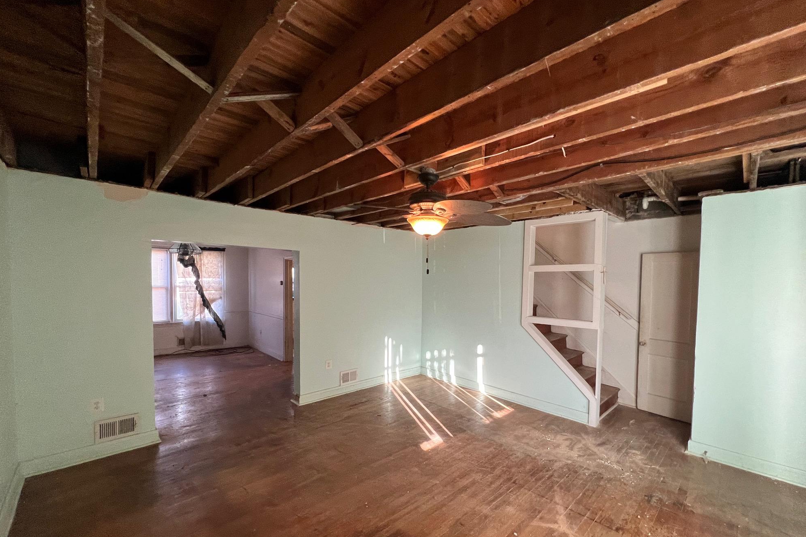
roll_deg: -0.8
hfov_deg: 104.2
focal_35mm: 14
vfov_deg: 81.0
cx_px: 416
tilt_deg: -2.3
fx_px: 313
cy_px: 294
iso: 250
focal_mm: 1.57
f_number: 1.8
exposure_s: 1/60
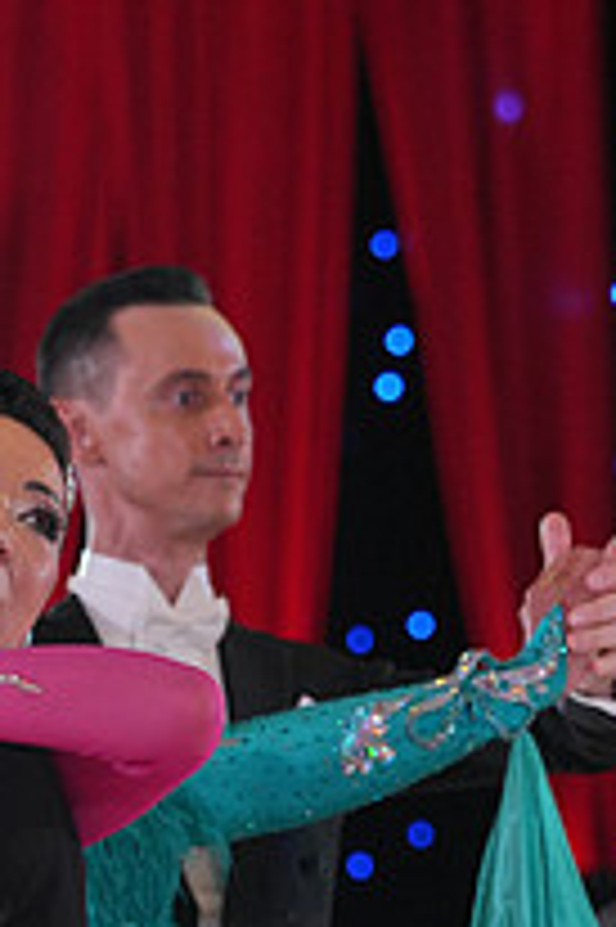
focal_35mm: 296
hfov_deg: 4.6
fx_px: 7610
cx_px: -209
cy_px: 1269
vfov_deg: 6.9
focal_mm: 105
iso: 1600
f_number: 4
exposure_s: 1/500
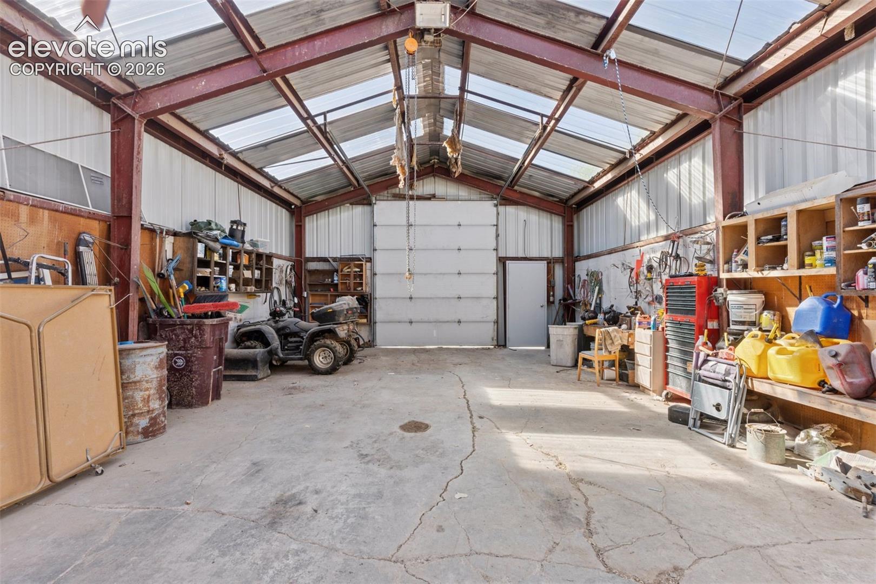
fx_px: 414
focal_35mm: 17
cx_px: 438
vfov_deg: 70.4
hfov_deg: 93.3
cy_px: 292
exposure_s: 1/160
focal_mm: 17
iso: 400
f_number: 9
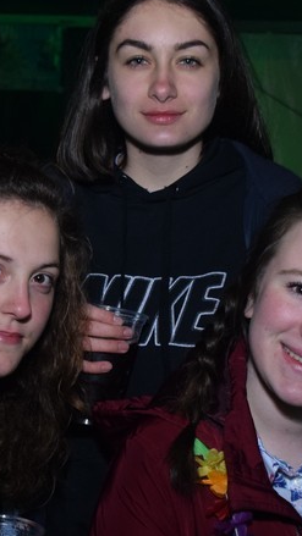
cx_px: 207
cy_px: 294
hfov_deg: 12.9
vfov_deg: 22.7
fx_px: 1338
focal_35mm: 94
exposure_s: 1/40
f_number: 4
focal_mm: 26
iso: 1250
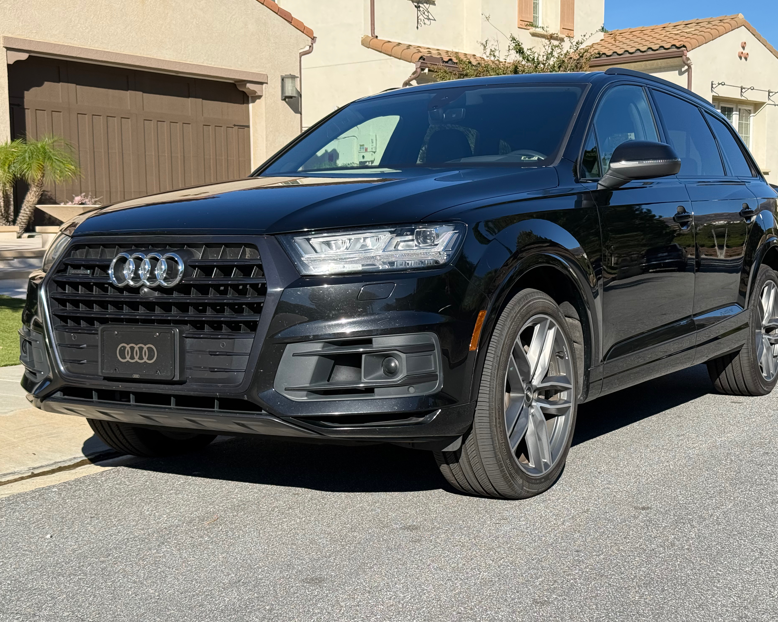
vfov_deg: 29.7
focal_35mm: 51
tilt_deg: -5.2
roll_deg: +0.2
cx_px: 422
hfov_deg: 36.6
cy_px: 314
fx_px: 1174
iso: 80
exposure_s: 1/3226
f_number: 1.78
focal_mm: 6.76
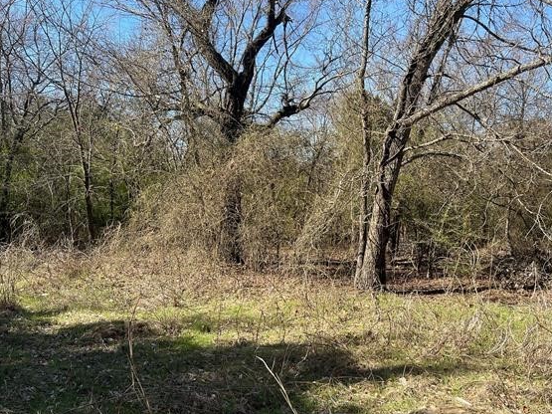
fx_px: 478
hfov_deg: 59.7
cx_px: 316
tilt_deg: -4.5
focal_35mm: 30
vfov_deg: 46.7
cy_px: 226
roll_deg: -1.0
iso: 50
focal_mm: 5.7
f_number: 1.5
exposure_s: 1/1724
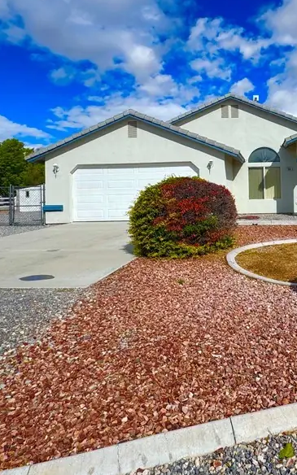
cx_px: 254
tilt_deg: +1.2
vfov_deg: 69.5
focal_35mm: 26
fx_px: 337
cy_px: 183
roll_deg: +1.0
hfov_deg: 44.3
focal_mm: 2.22
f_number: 2.2
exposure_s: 1/4132
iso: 40
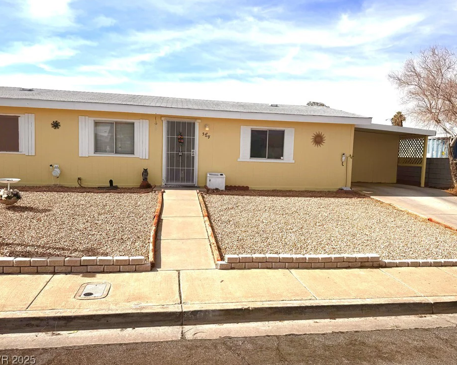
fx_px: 352
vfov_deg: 54.9
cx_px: 239
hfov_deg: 66.0
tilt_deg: -4.9
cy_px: 181
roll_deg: -2.6
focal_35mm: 26
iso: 80
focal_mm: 6.76
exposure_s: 1/7937
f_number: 1.78
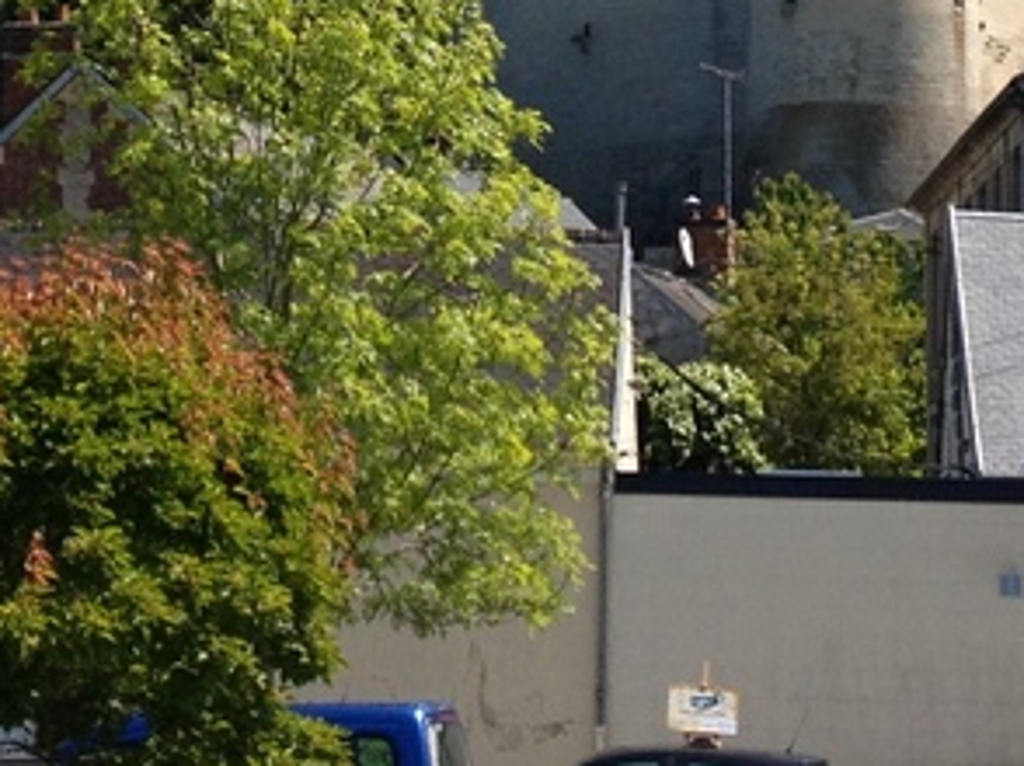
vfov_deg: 10.2
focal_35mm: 143
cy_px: -212
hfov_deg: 13.8
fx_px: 4227
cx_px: 449
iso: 50
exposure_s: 1/1346
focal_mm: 4.28
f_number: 2.4
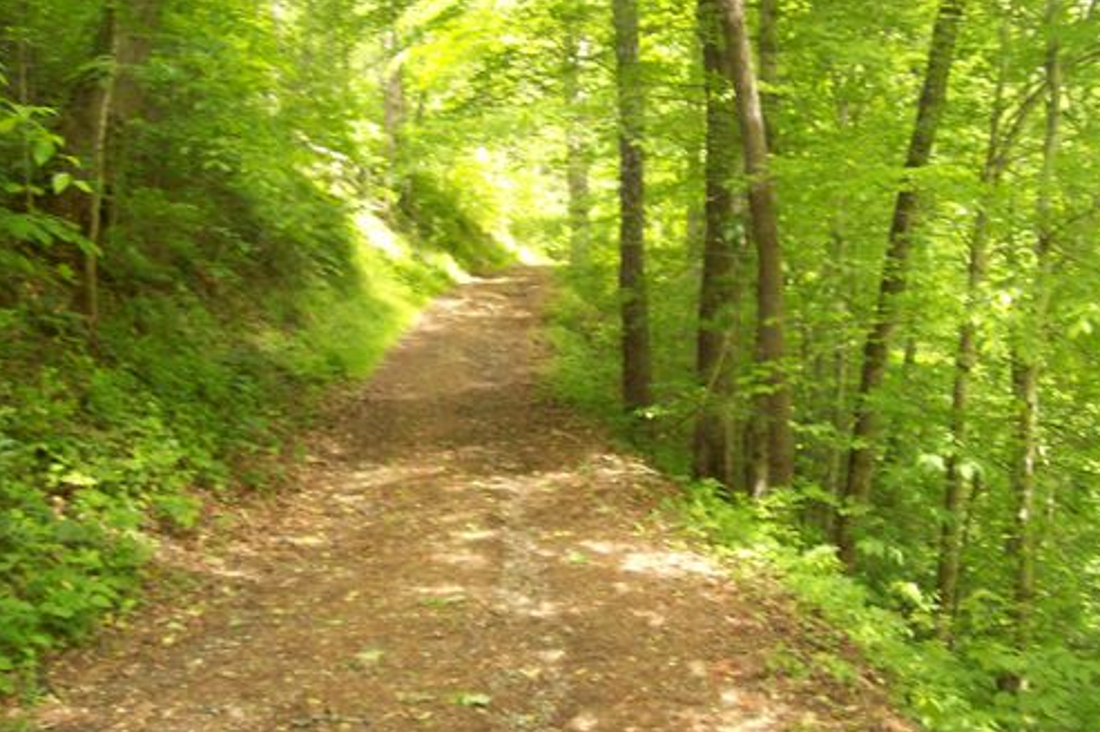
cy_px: 374
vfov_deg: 35.0
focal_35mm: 38
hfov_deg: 50.7
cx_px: 549
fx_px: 1160
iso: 200
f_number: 2.7
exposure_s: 1/105
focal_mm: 6
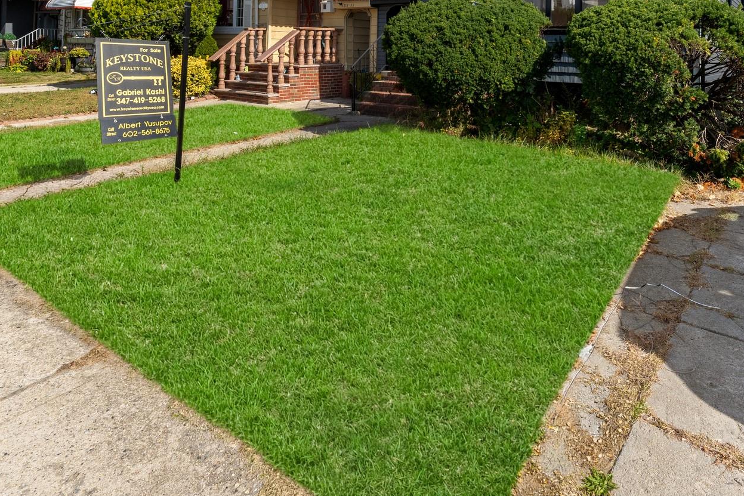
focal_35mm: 23
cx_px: 467
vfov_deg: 51.6
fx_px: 475
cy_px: 98
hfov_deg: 74.7
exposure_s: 1/400
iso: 640
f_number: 10
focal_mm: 14
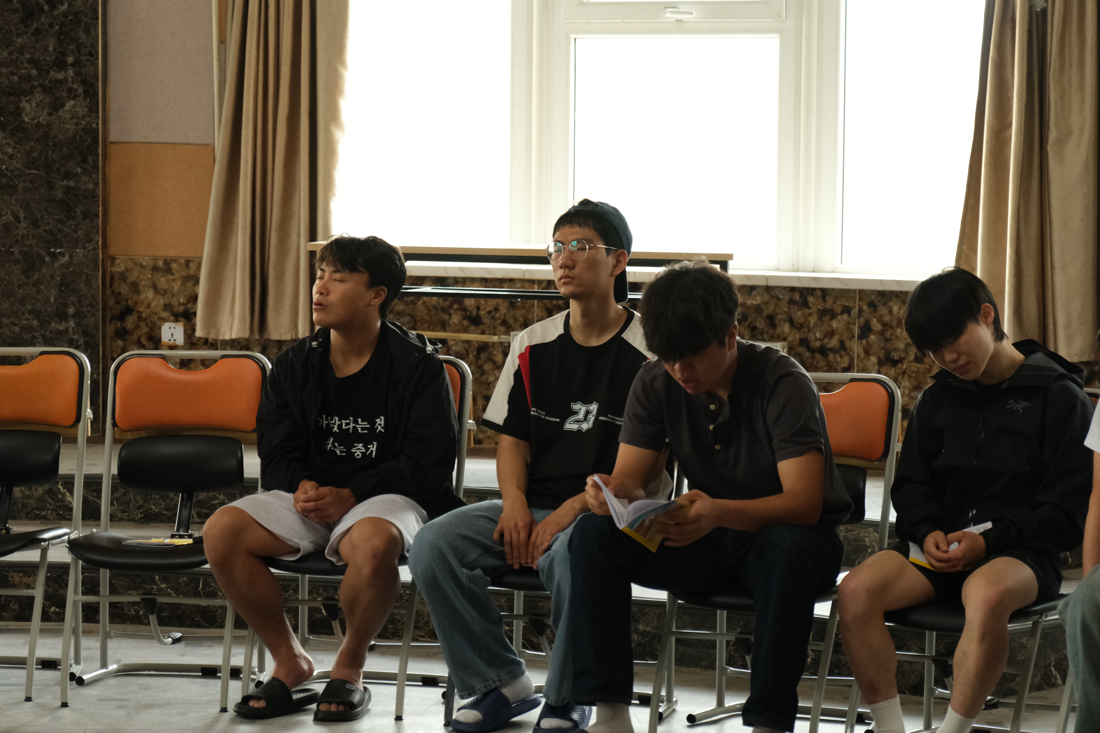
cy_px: 366
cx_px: 550
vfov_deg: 13.0
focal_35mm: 105
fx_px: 3208
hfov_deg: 19.5
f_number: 2.8
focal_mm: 70
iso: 1600
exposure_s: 1/500
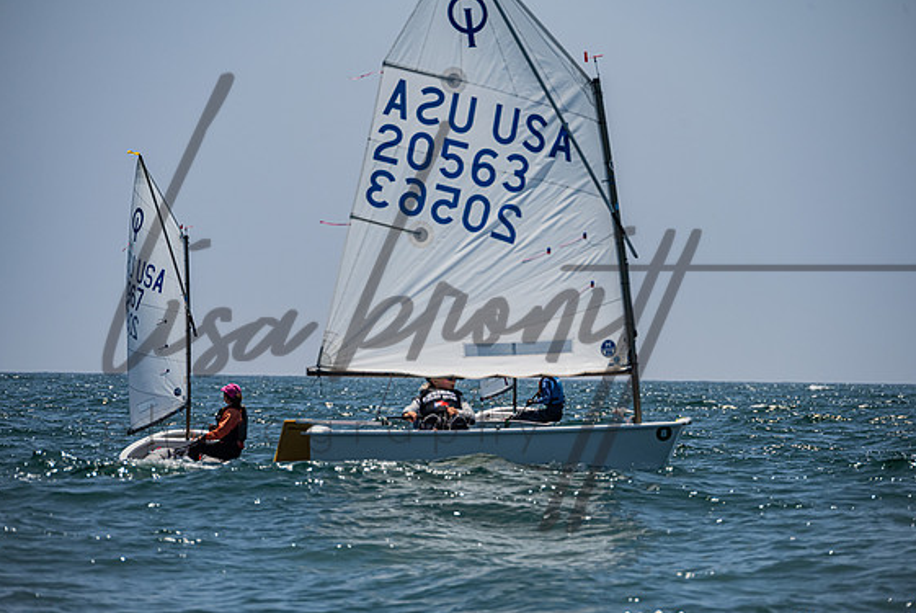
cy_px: 306
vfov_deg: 5.6
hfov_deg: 8.3
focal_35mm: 248
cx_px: 467
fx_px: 6315
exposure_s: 1/3200
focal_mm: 240
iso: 500
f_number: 8
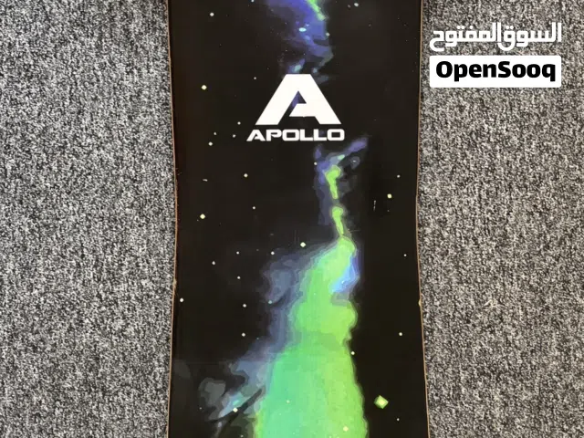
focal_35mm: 26
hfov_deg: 67.3
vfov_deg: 53.1
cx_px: 292
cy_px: 219
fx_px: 439
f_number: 1.6
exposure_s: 1/34
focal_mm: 5.96
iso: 640
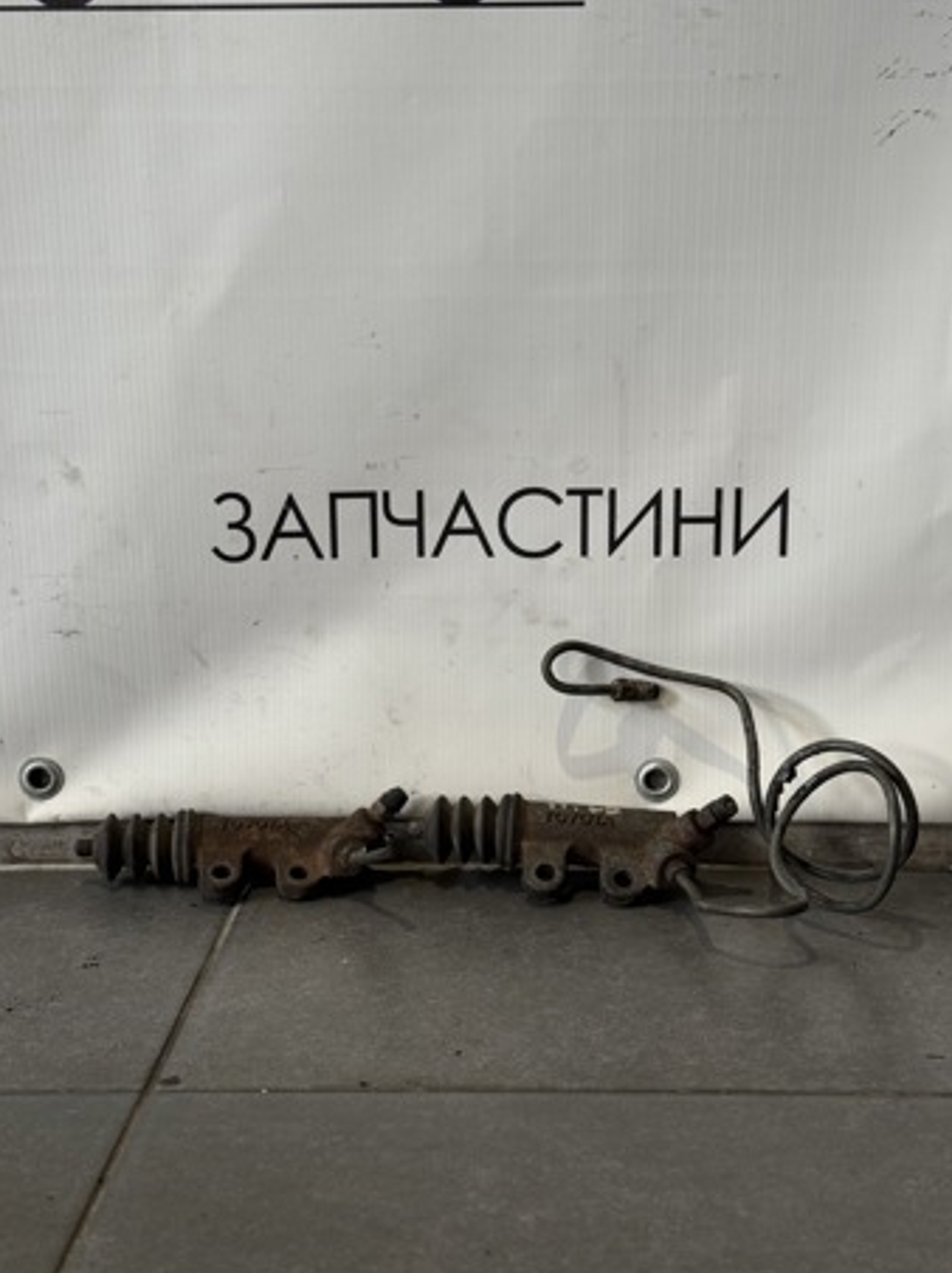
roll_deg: +0.5
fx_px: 1874
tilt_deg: -12.1
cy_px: 653
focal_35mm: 51
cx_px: 477
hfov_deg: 28.5
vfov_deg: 37.5
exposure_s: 1/100
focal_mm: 6.76
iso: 64
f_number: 1.78
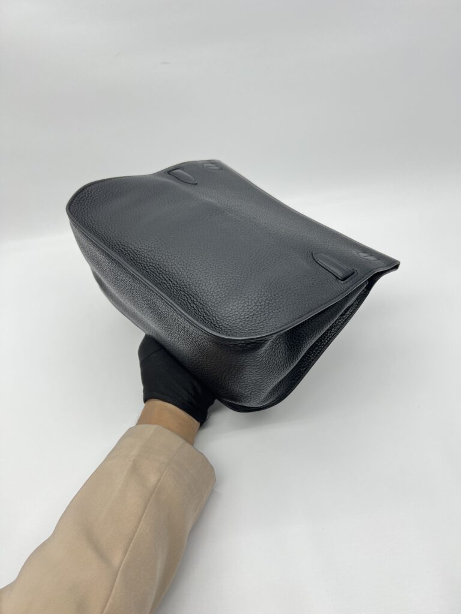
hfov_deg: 53.1
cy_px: 307
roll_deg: +6.7
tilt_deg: -43.0
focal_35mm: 26
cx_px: 230
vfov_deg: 67.3
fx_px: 462
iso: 40
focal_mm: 5.7
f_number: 1.5
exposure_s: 1/100
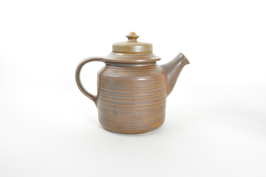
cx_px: 133
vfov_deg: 40.0
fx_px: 244
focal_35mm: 33
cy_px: 88
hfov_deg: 57.2
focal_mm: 22
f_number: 19
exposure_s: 3
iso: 400
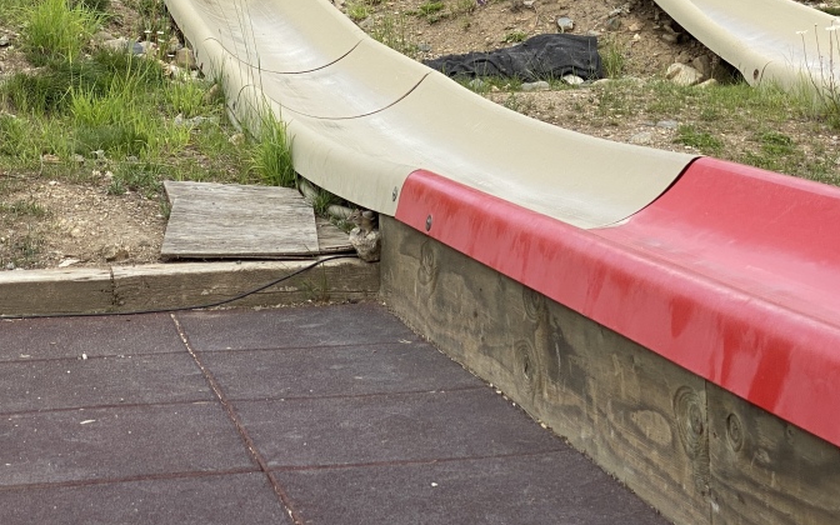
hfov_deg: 24.5
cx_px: 292
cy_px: 54
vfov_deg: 15.4
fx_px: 1923
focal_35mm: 84
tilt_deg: +0.0
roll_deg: +1.9
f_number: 2
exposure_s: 1/826
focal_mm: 6
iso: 20
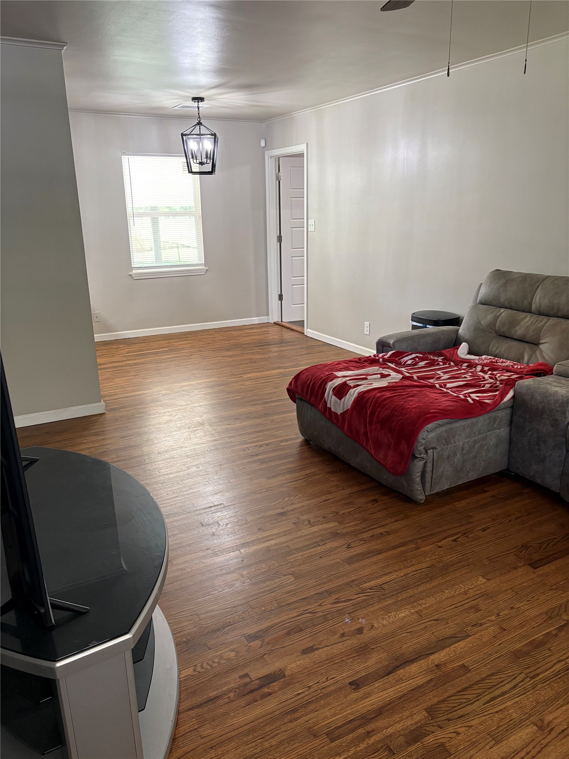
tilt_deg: -16.3
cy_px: 380
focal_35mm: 26
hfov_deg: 53.1
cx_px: 284
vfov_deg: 67.3
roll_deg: +0.7
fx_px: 570
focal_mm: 5.96
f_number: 1.6
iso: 200
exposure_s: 1/60
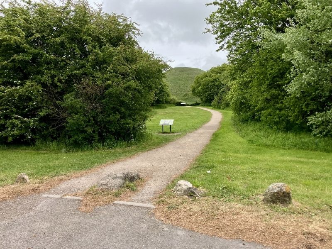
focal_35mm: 28
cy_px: 124
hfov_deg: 63.4
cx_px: 166
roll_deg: +0.5
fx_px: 269
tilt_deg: -5.1
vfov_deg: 49.7
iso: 32
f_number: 1.8
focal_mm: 3.99
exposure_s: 1/1185
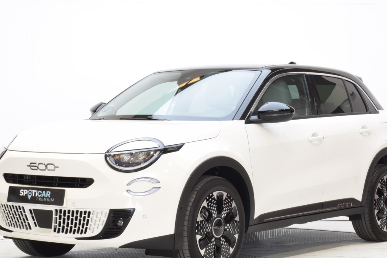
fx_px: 1010
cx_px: 214
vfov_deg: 14.5
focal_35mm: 94
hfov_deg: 21.7
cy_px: 144
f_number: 22
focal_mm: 38
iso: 100
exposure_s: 1.6
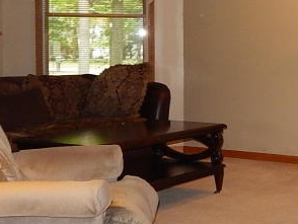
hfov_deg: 22.1
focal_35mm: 80
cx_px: 378
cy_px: 66
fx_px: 689
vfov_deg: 18.4
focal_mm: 4
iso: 200
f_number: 3
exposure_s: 1/30
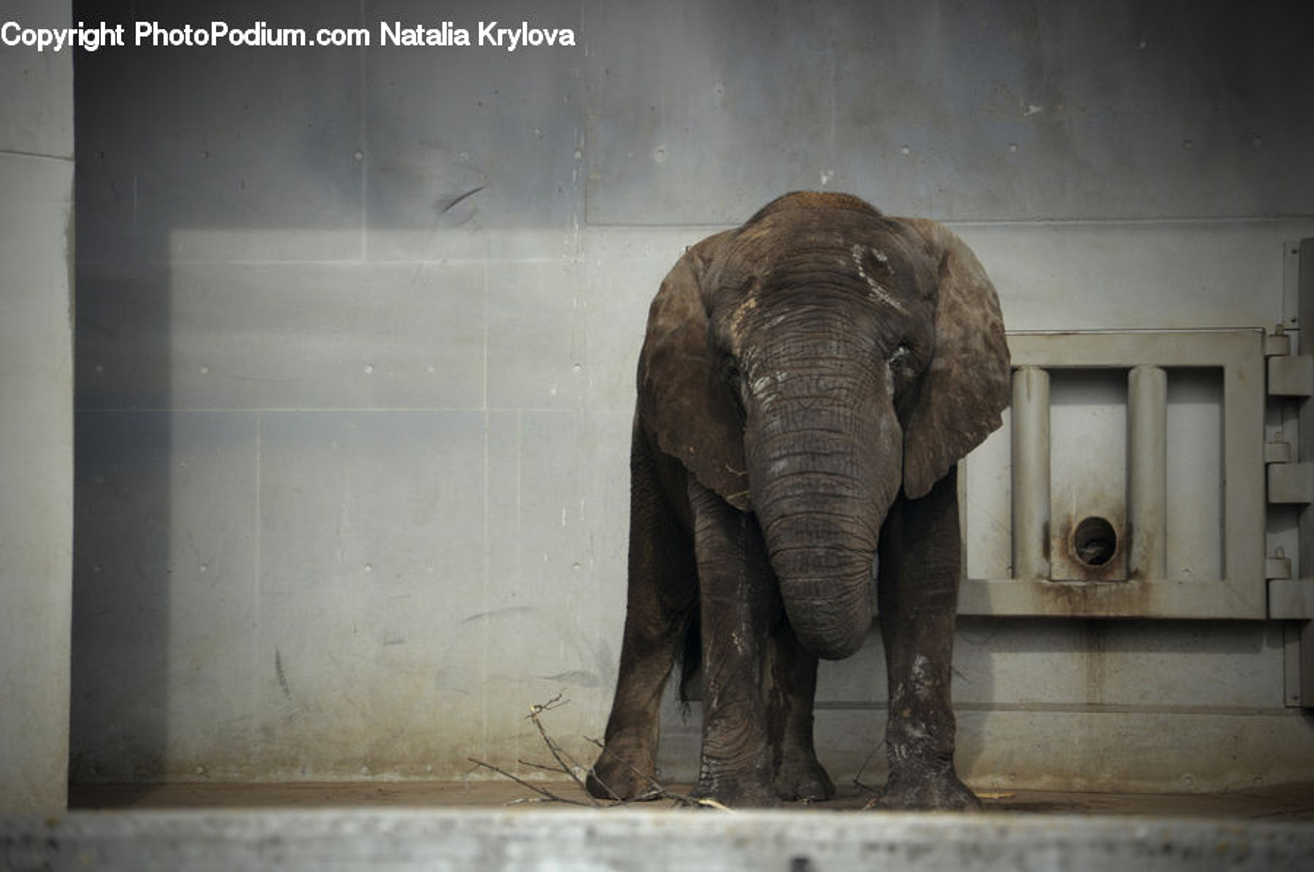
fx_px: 5739
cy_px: 436
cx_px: 657
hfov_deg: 13.1
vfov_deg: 8.7
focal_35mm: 158
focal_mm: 105
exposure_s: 1/500
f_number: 5.6
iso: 160
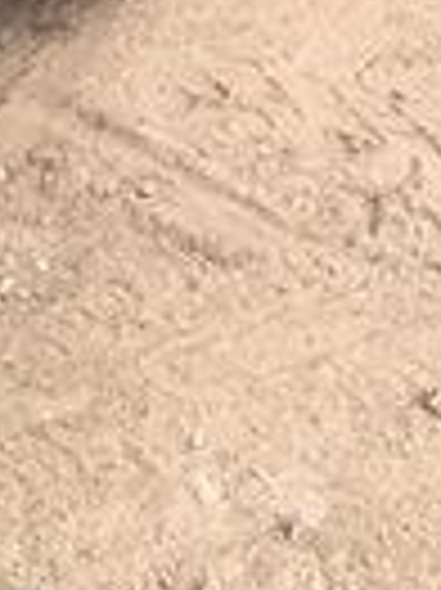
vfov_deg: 9.7
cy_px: -468
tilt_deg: -17.9
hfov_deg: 7.0
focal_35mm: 195
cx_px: -747
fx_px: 3318
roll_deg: +1.4
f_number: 2.2
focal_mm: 4.15
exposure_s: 1/184
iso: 25
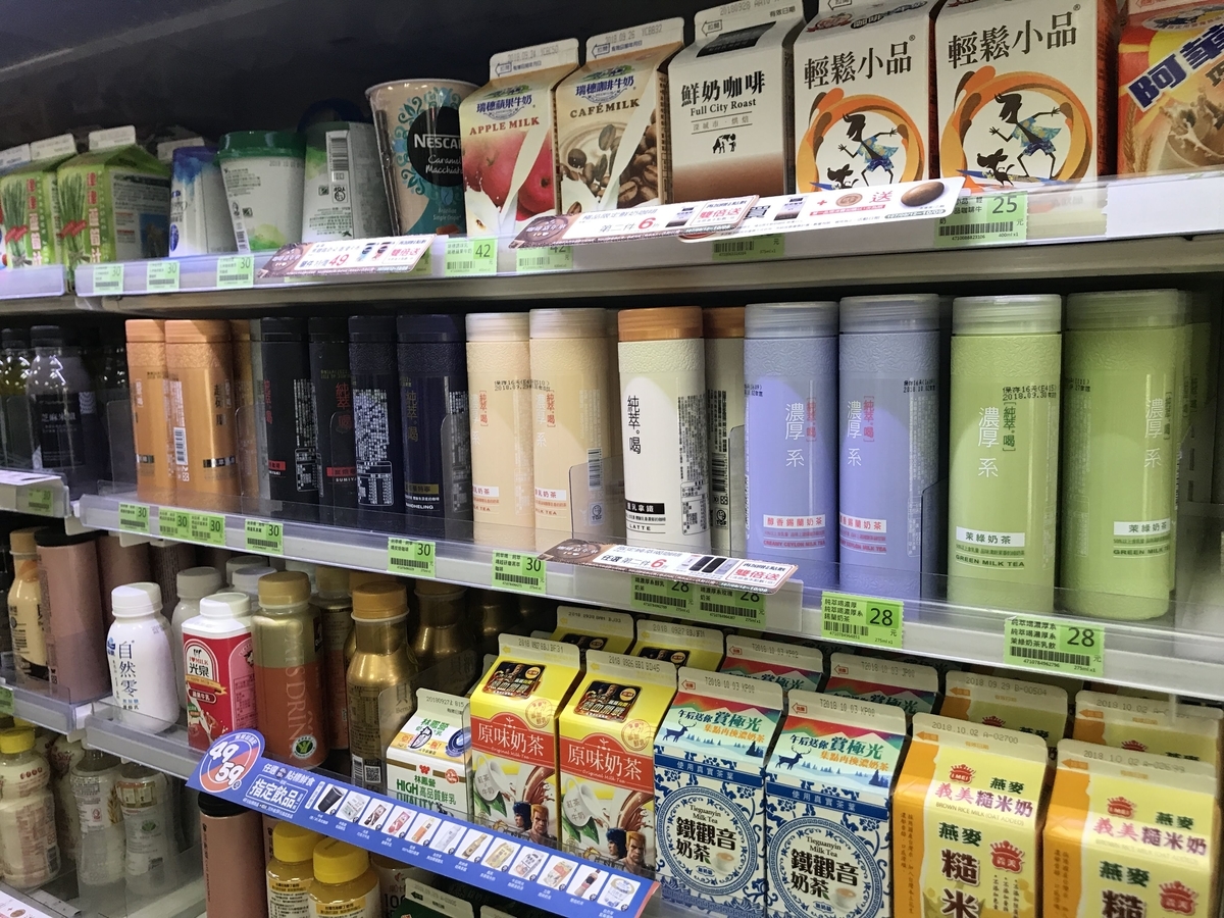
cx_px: 612
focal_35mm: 28
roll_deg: +1.5
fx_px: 990
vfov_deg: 49.7
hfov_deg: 63.4
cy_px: 459
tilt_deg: -8.4
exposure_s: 1/30
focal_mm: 3.99
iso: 25
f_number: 1.8
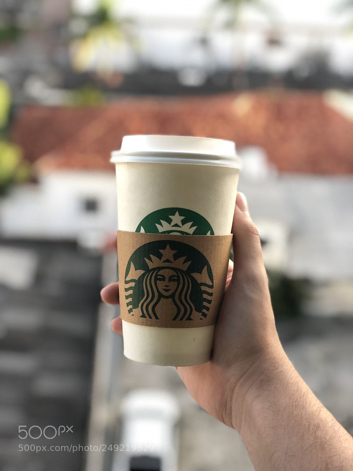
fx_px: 707
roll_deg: -3.0
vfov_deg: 36.8
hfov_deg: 28.0
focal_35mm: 52
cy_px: 236
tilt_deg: -28.5
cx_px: 176
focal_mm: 6
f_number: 2.4
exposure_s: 1/60
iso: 32
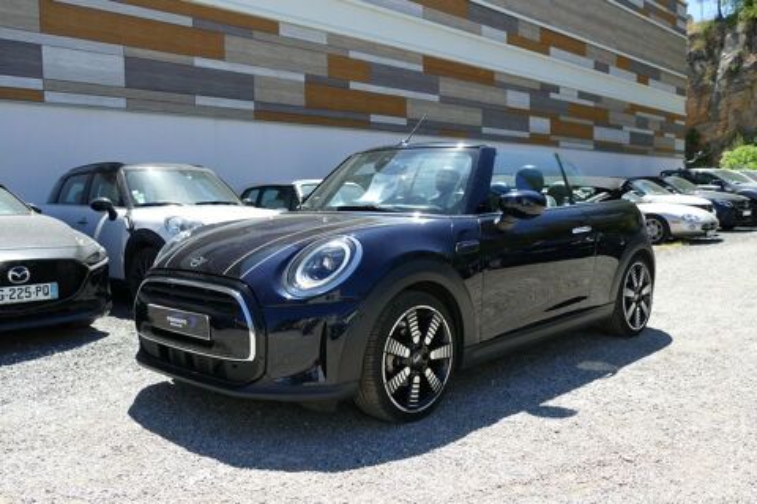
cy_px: 252
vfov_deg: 40.0
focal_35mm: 33
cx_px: 378
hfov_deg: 57.2
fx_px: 694
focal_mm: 11.86
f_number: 3
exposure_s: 1/800
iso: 125
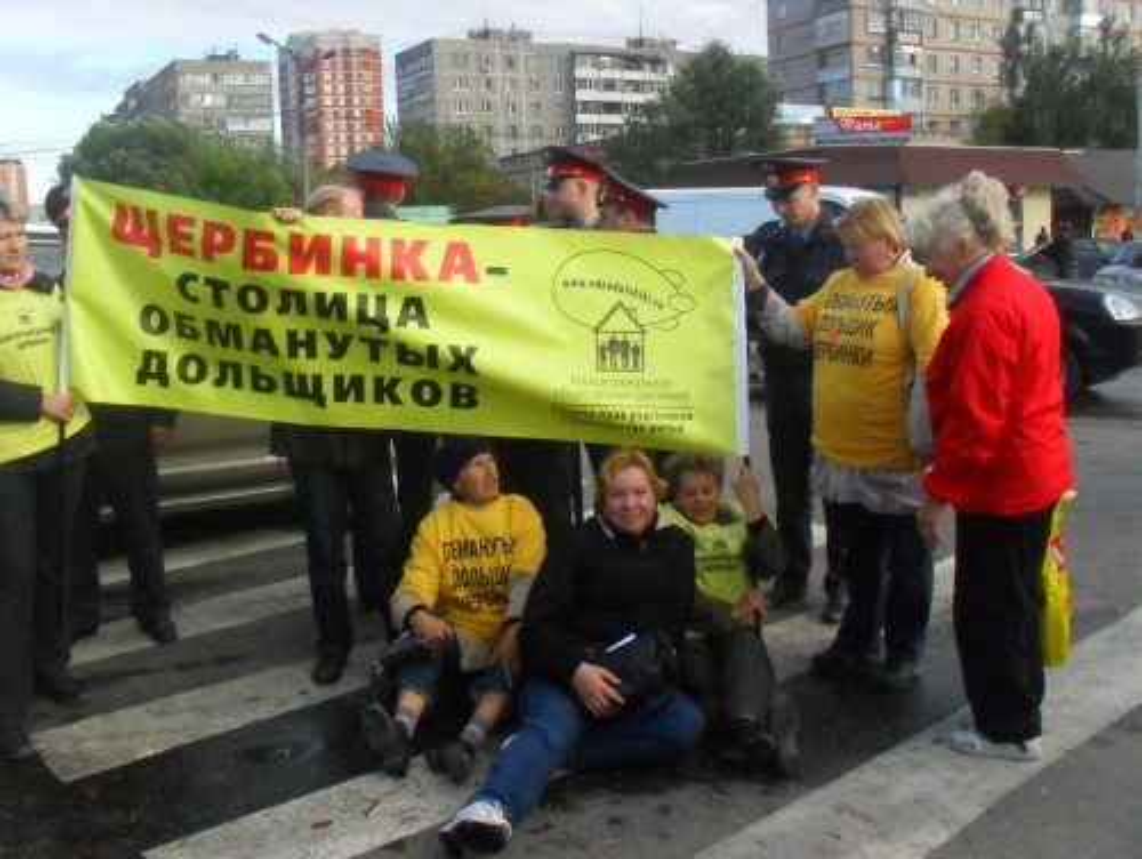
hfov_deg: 52.6
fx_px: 1156
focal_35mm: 35
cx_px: 571
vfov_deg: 40.8
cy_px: 430
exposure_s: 1/350
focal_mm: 6.3
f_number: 8.4
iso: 400
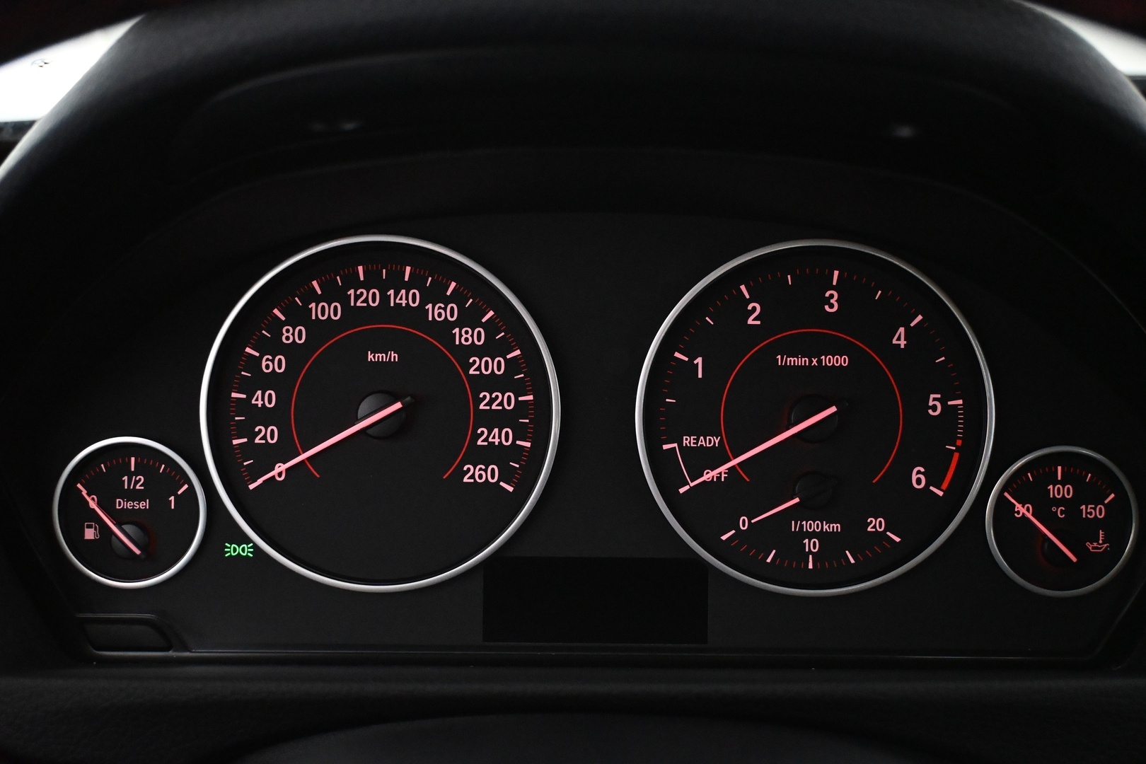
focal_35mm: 42
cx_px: 573
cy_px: 382
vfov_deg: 31.9
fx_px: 1337
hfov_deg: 46.4
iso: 6400
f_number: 4.5
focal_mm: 28
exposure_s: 1/60
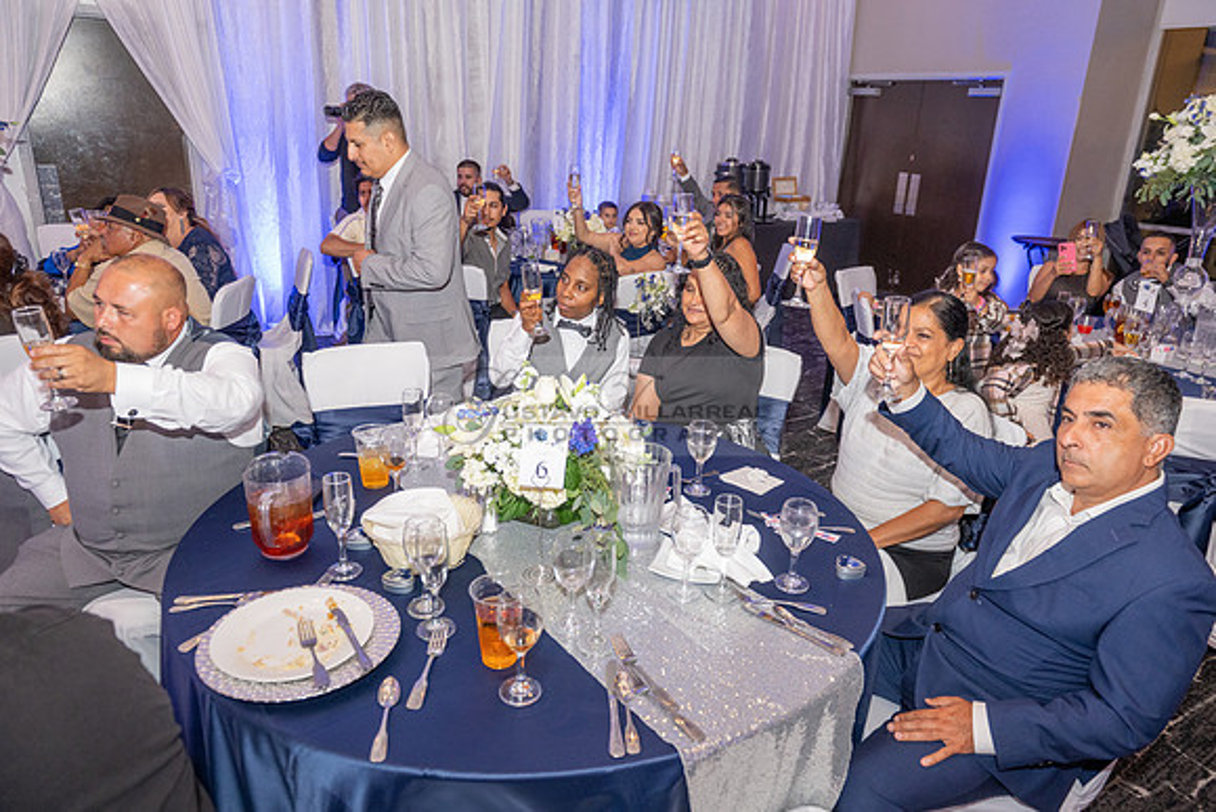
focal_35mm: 24
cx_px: 608
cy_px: 406
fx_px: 811
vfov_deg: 53.2
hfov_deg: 73.7
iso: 1600
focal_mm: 24
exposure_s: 1/200
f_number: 4
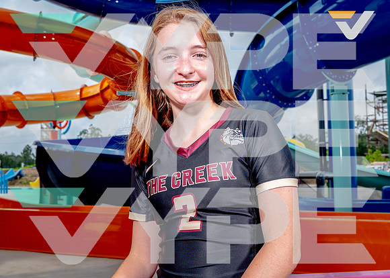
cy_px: 139
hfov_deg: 46.1
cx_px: 194
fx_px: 459
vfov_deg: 33.8
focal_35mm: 41
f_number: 8
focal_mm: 33
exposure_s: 1/125
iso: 100
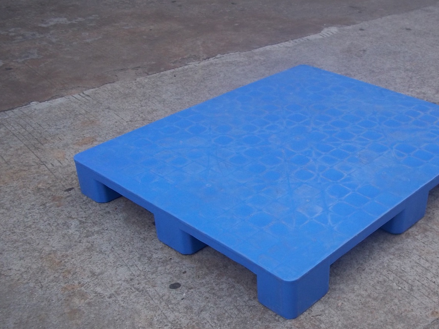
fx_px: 634
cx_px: 295
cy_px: 180
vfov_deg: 29.1
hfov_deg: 37.7
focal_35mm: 50
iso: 80
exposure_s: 1/50
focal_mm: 6.5
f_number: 3.1
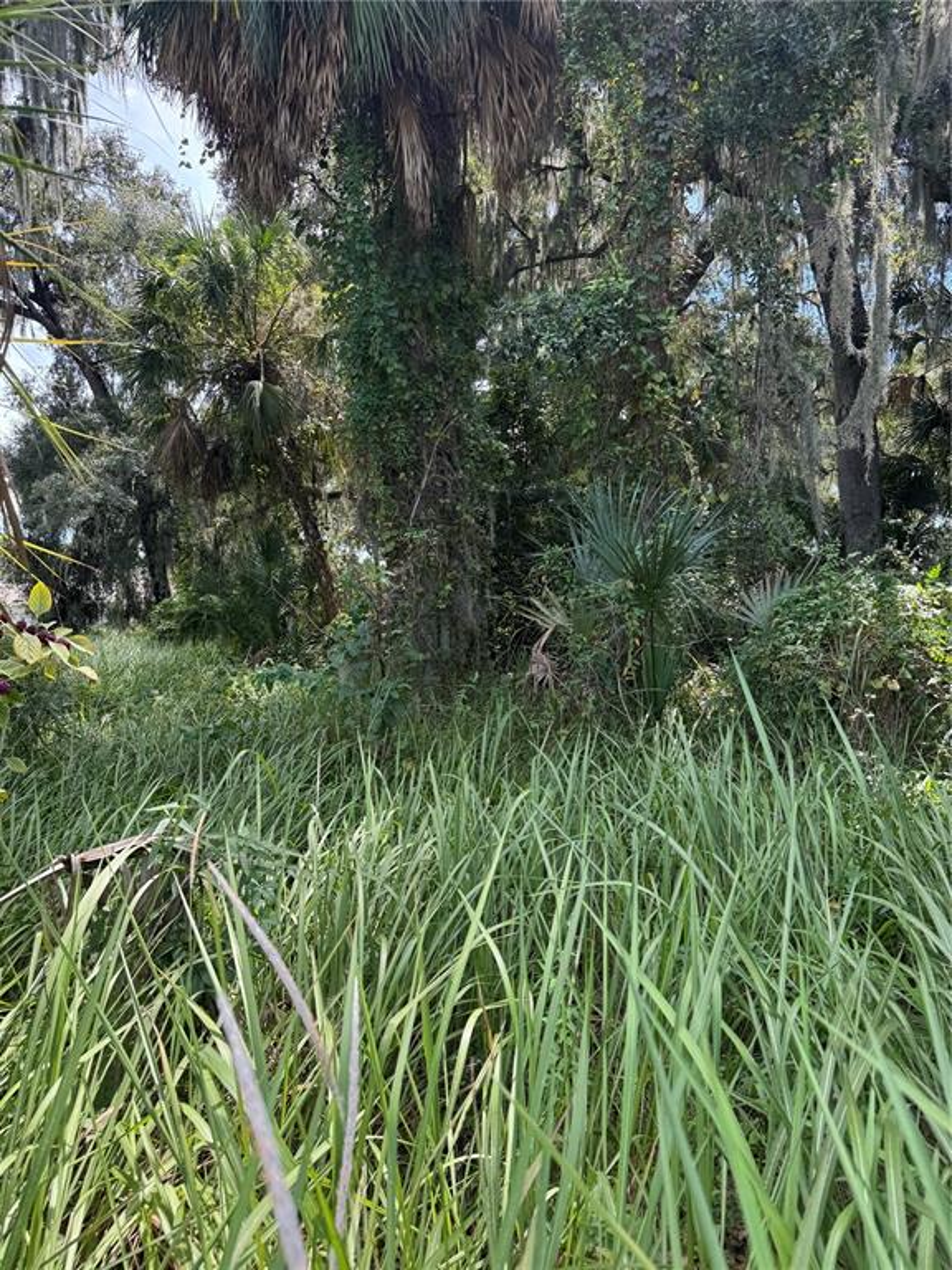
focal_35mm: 24
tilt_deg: -3.9
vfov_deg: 71.6
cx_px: 476
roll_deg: +2.1
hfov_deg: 56.8
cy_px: 635
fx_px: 880
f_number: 1.78
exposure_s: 1/460
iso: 80
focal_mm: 6.76
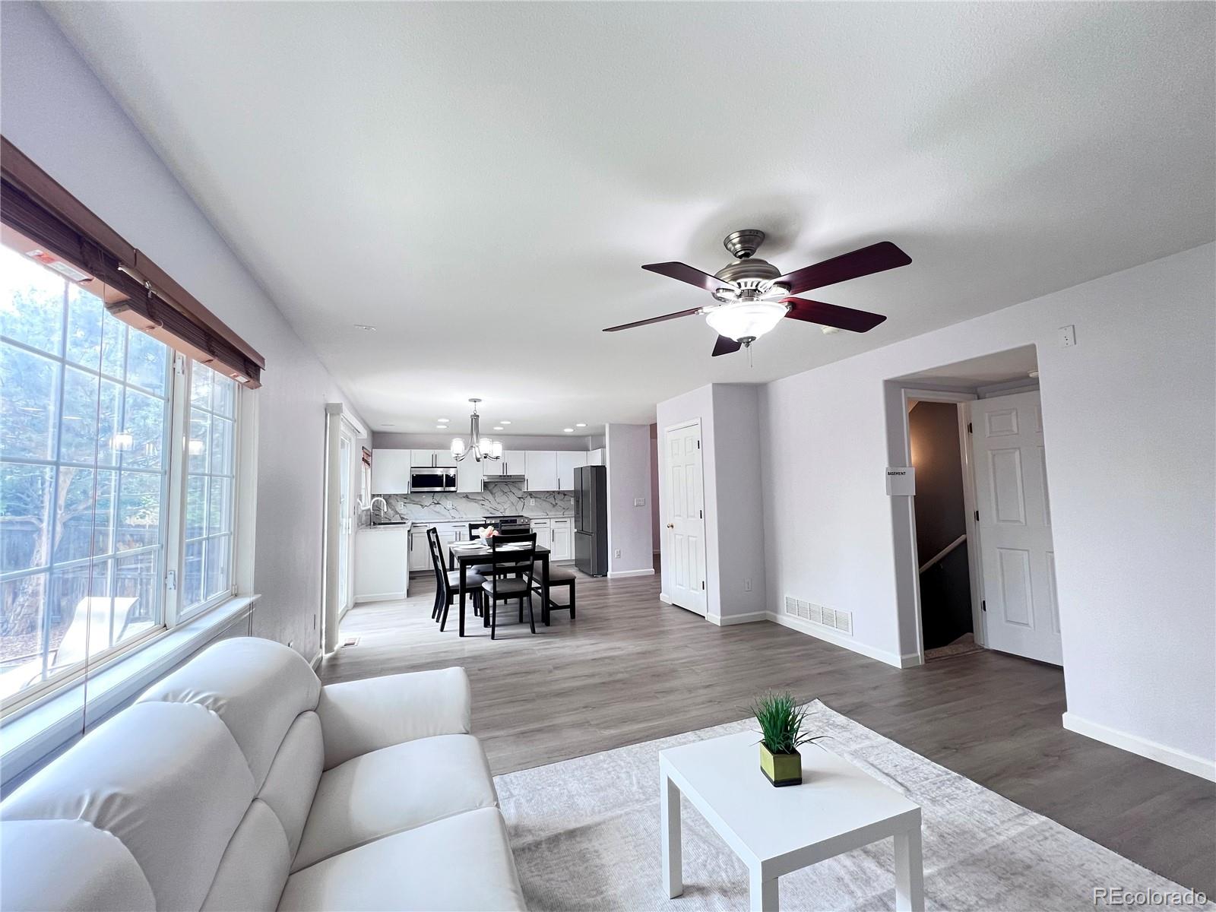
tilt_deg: +4.0
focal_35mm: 13
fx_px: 457
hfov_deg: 106.2
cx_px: 608
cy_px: 456
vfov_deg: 89.9
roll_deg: +1.1
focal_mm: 1.57
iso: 160
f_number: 1.8
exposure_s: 1/60
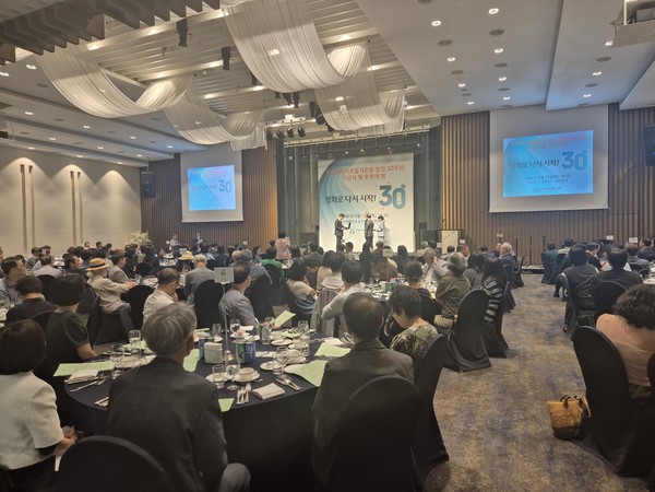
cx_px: 328
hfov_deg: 73.9
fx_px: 435
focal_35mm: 23
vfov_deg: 58.9
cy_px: 246
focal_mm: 5.4
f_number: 1.8
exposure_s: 1/38
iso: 250
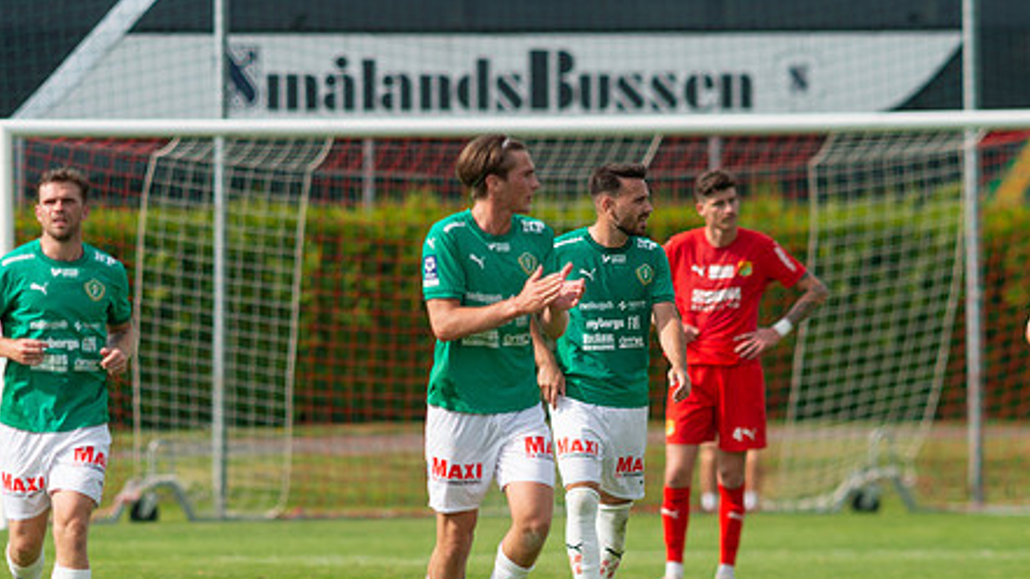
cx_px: 524
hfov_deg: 3.3
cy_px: 431
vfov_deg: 1.9
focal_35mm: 656
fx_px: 17915
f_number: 4.5
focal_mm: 420
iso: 280
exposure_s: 1/1600
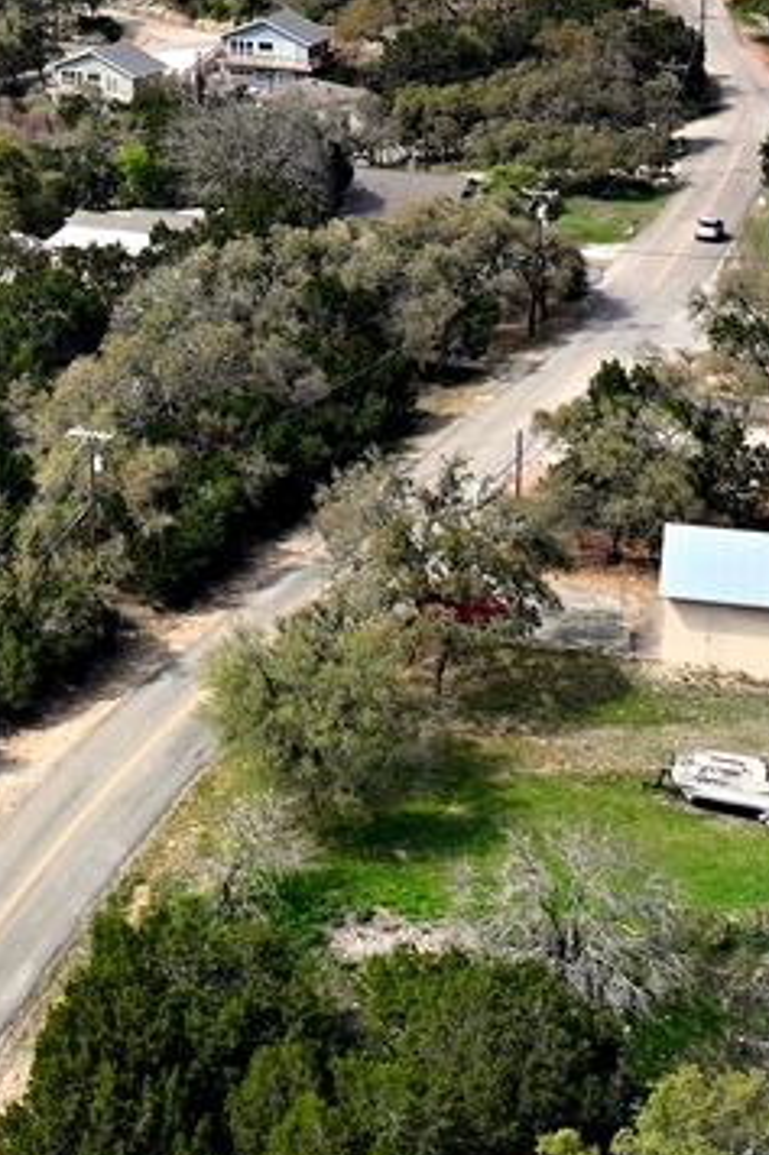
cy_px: -211
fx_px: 3239
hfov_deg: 13.2
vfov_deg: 19.1
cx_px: -164
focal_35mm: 101
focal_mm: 12.29
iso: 130
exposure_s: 1/2500
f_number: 2.8
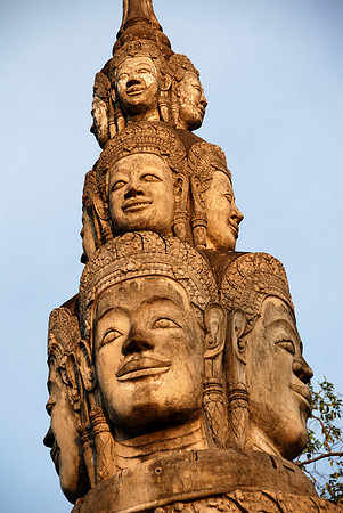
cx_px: 172
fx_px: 2395
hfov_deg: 8.2
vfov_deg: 12.2
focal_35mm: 168
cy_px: 256
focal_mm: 112
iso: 100
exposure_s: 1/125
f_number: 5.3
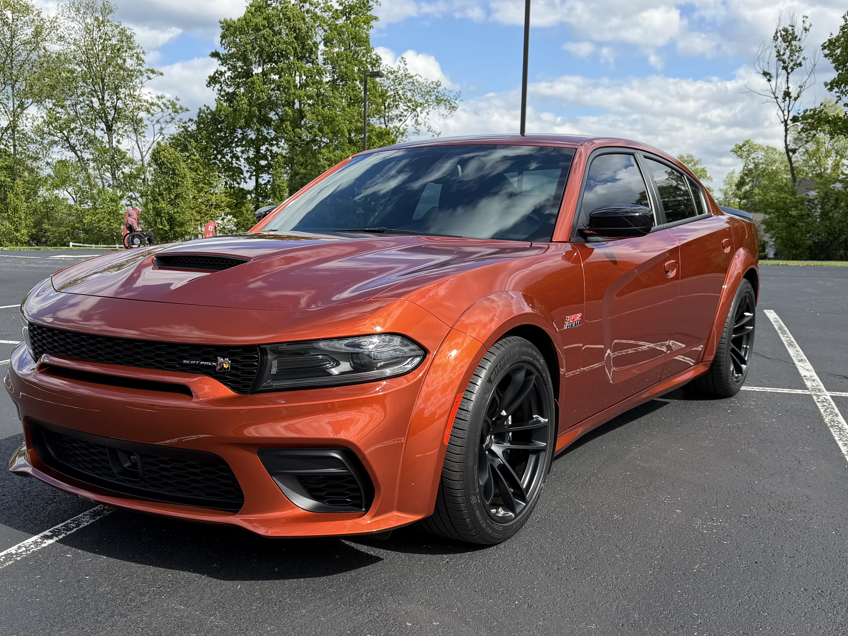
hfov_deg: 69.4
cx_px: 424
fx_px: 612
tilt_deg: -12.5
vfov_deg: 54.9
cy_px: 323
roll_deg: -0.4
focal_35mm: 25
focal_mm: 6.76
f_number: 1.78
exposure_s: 1/2445
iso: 80
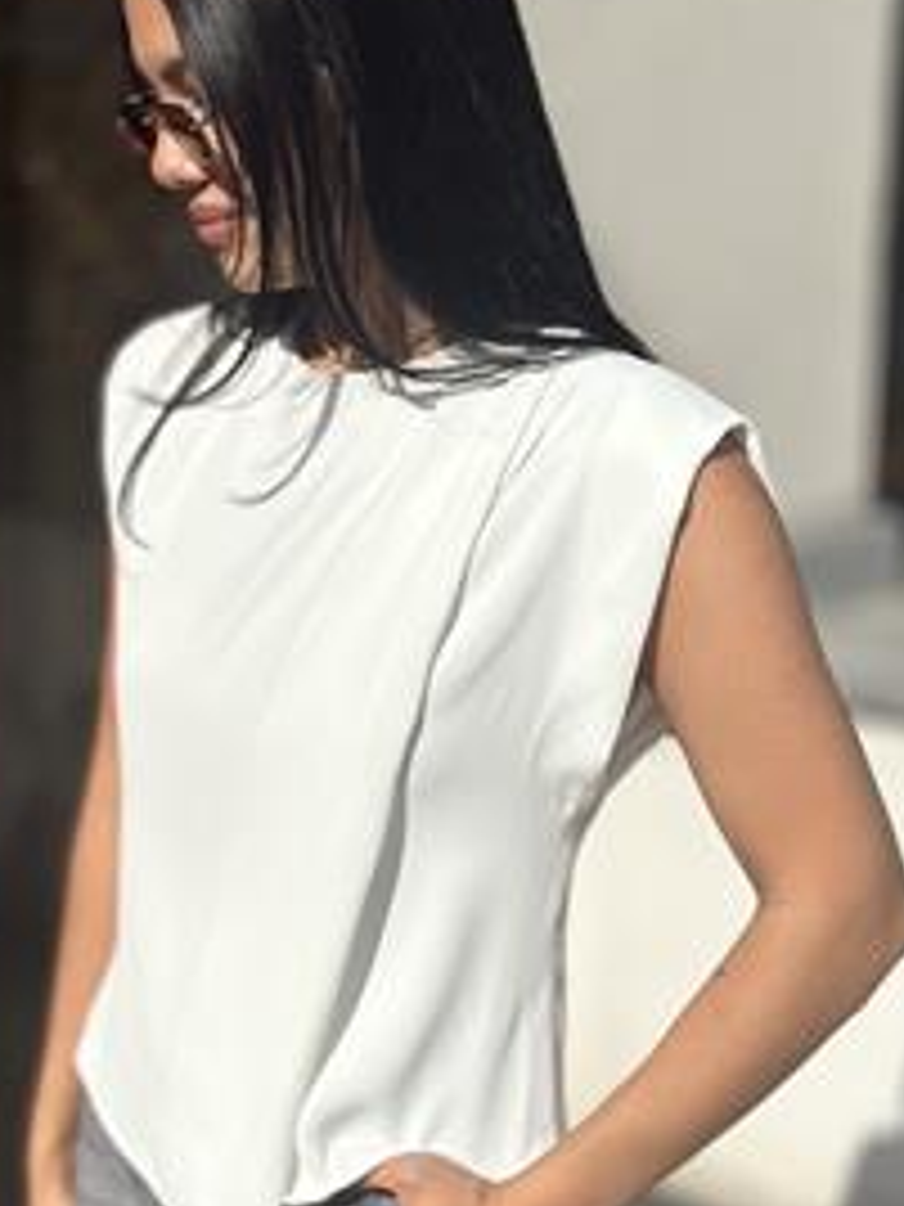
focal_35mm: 74
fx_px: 2577
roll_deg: -1.1
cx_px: 342
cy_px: 718
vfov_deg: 26.3
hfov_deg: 19.9
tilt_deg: -15.3
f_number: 1.78
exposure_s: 1/23256
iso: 64
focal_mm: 6.86
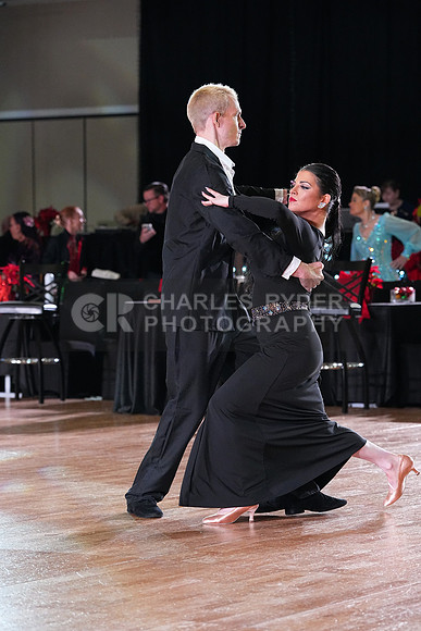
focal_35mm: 130
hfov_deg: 10.6
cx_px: 210
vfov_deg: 15.8
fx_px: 2279
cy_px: 316
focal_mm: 130
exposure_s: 1/400
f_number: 5
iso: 6400
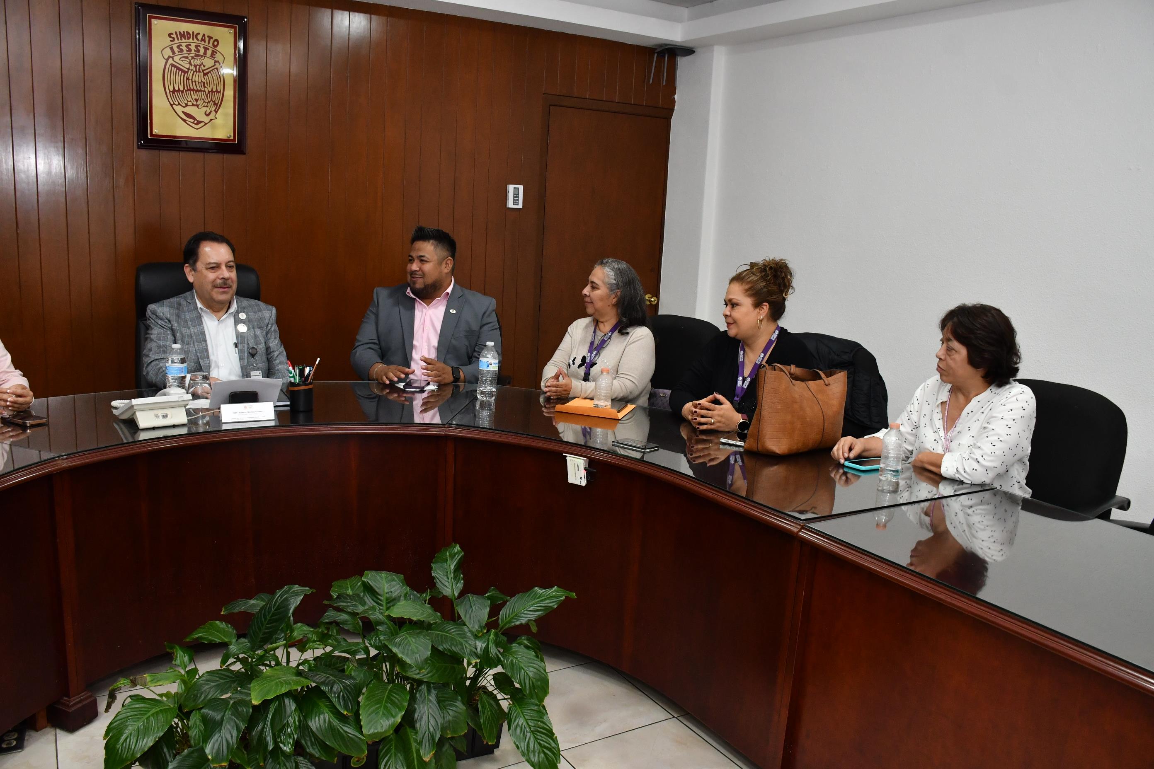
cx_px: 577
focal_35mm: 27
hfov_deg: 67.4
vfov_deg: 47.9
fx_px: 865
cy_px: 384
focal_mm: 18
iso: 1250
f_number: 5.6
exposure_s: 1/100
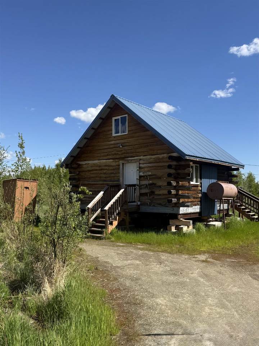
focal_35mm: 24
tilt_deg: +2.9
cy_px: 173
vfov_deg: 71.6
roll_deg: +1.4
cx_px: 130
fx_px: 239
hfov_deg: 56.8
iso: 80
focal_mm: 6.76
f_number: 1.78
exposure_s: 1/4167
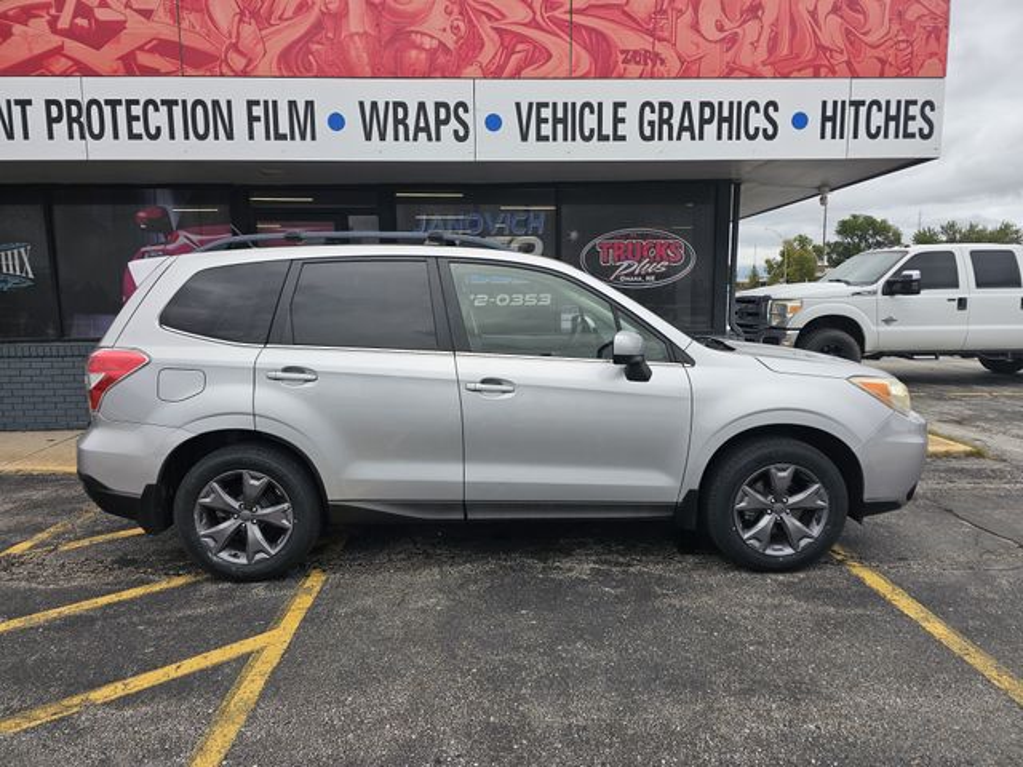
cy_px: 384
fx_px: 680
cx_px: 512
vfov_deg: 58.9
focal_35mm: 23
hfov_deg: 73.9
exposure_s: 1/180
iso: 12
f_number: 1.7
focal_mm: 6.3
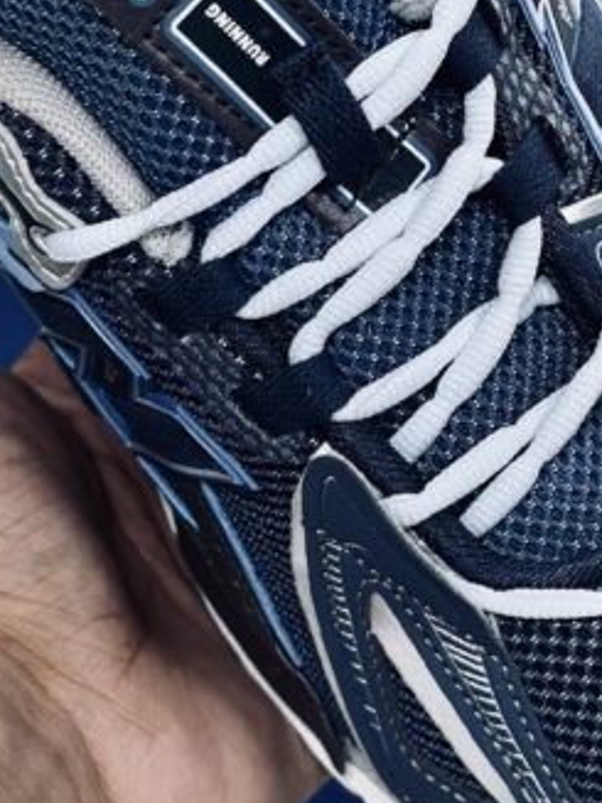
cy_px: 264
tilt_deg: -52.1
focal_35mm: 137
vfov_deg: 14.4
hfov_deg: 10.8
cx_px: 430
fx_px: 3179
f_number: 1.78
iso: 80
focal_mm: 6.86
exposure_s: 1/100
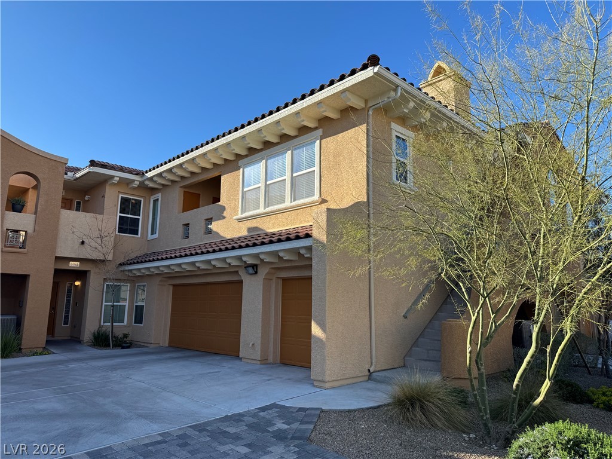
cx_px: 306
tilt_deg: +10.7
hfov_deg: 71.6
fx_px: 424
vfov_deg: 56.8
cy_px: 230
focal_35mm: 24
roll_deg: -0.1
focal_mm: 6.86
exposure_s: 1/2105
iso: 80
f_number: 1.78
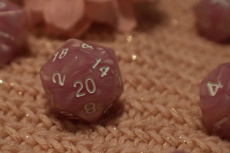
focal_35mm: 139
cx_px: 75
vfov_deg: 9.9
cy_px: 88
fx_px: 887
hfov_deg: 14.8
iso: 6400
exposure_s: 1/50
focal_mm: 55
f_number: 5.6
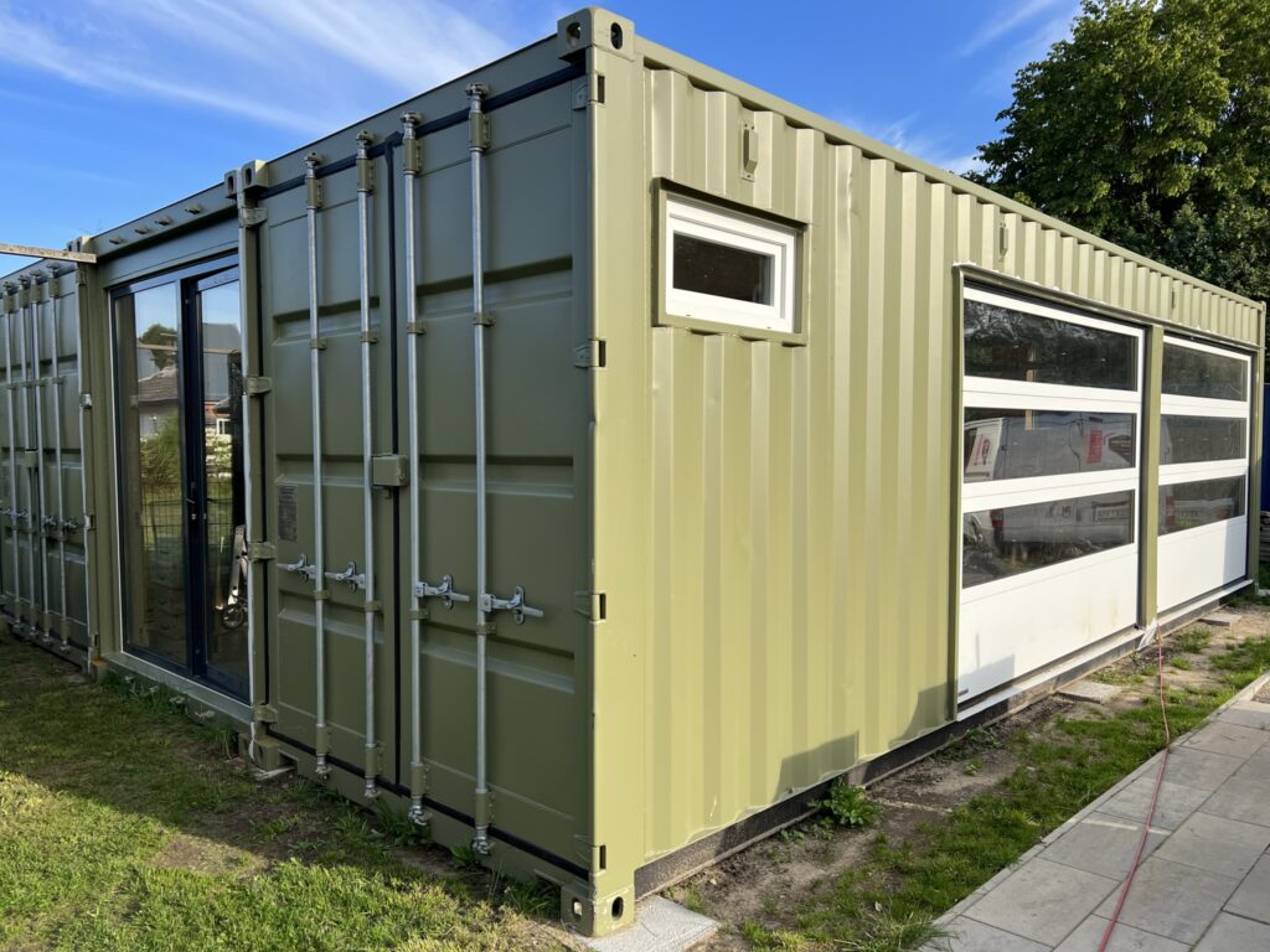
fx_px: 954
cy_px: 476
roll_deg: +0.5
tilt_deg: -2.9
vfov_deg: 53.1
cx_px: 635
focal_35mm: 26
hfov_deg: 67.3
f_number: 1.5
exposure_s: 1/1869
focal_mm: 5.7
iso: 50
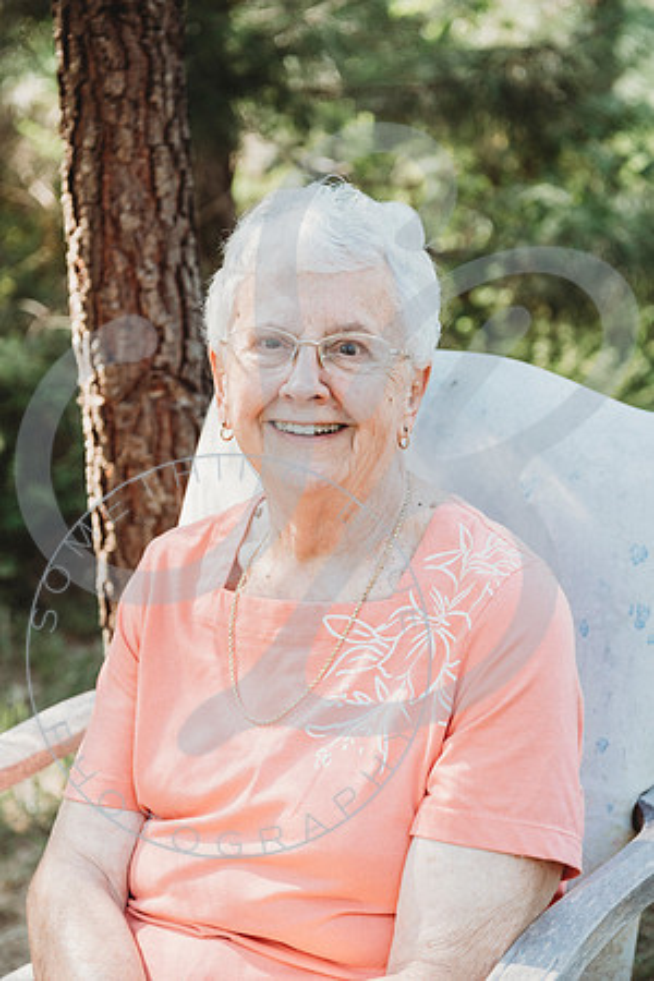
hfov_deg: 19.5
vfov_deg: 28.8
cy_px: 490
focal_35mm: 70
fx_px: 1907
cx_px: 327
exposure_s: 1/125
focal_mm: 70
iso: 200
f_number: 5
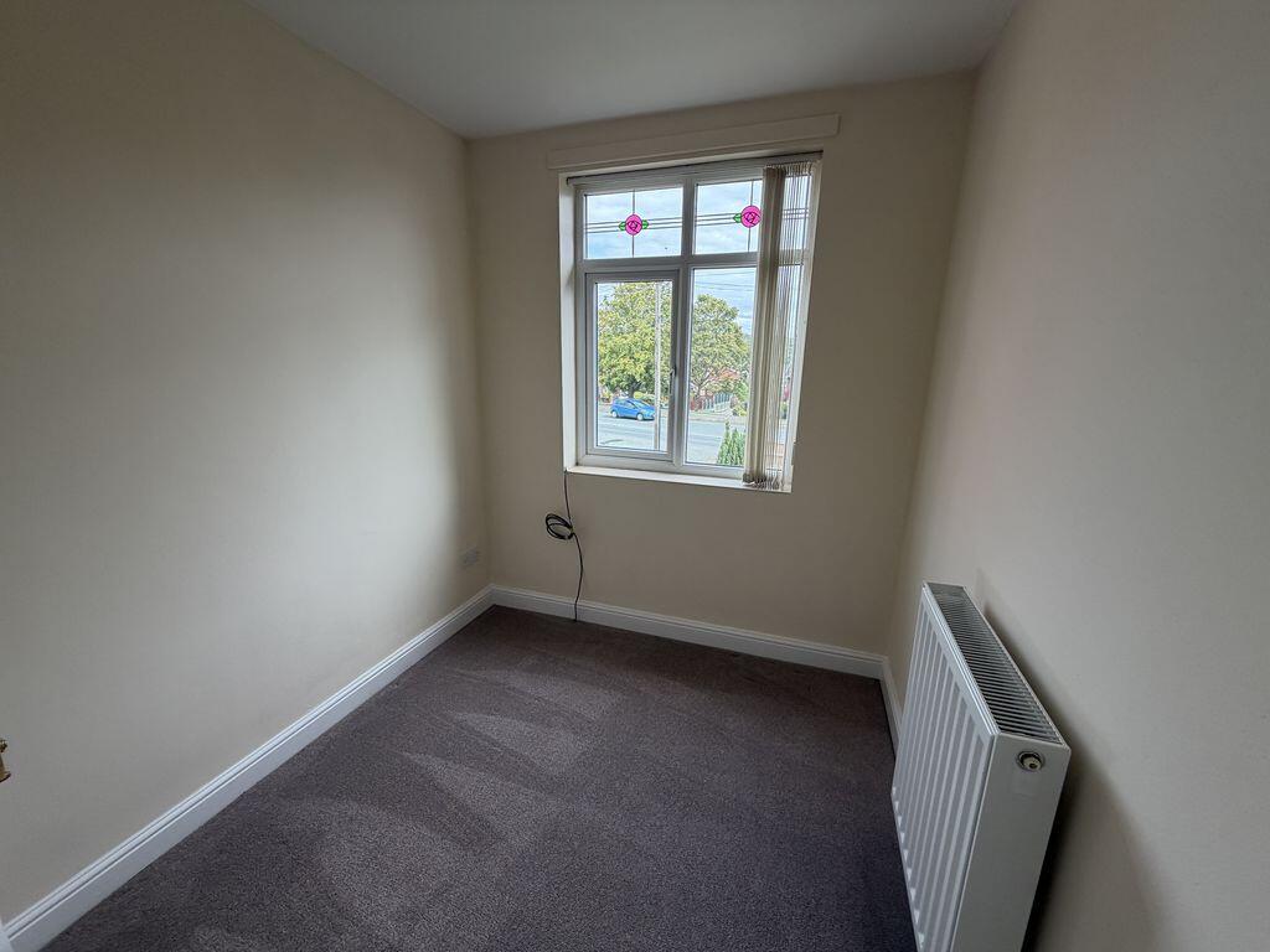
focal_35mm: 14
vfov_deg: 85.7
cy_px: 476
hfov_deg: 102.1
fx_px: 514
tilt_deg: -14.7
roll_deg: -0.6
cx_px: 635
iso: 64
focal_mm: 2.22
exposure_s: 1/121
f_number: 2.2
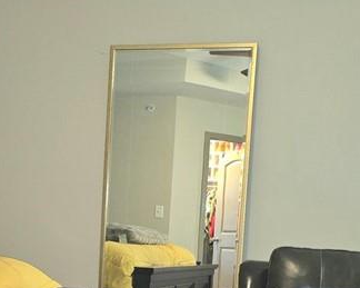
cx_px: 103
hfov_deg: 26.5
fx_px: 756
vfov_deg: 21.1
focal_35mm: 71
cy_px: 258
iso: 200
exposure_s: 1/12
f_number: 1.7
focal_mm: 6.3
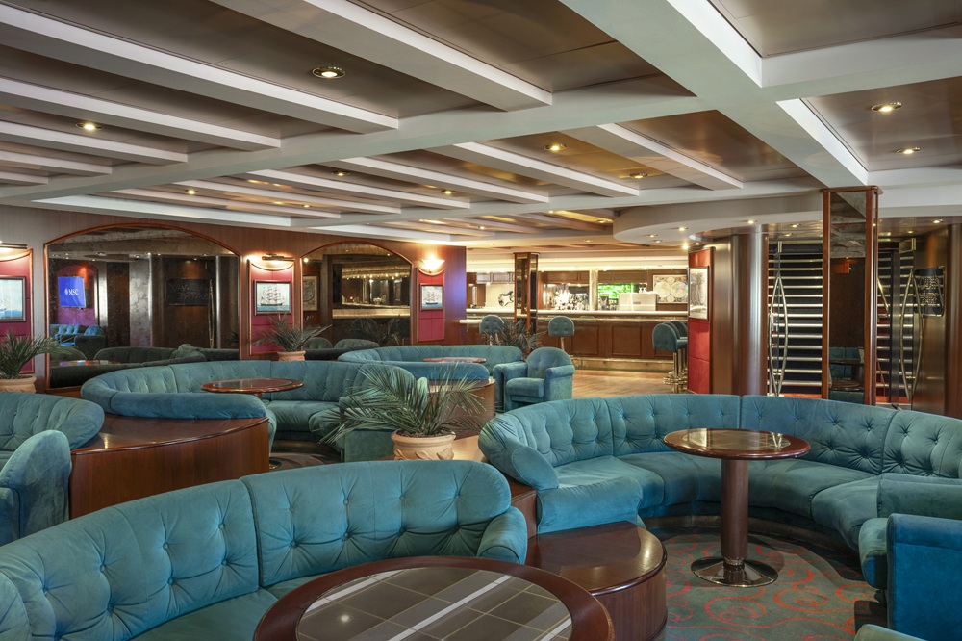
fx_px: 748
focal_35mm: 28
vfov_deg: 46.4
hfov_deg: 65.5
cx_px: 481
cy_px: 320
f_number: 11
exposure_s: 1
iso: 400
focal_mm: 28
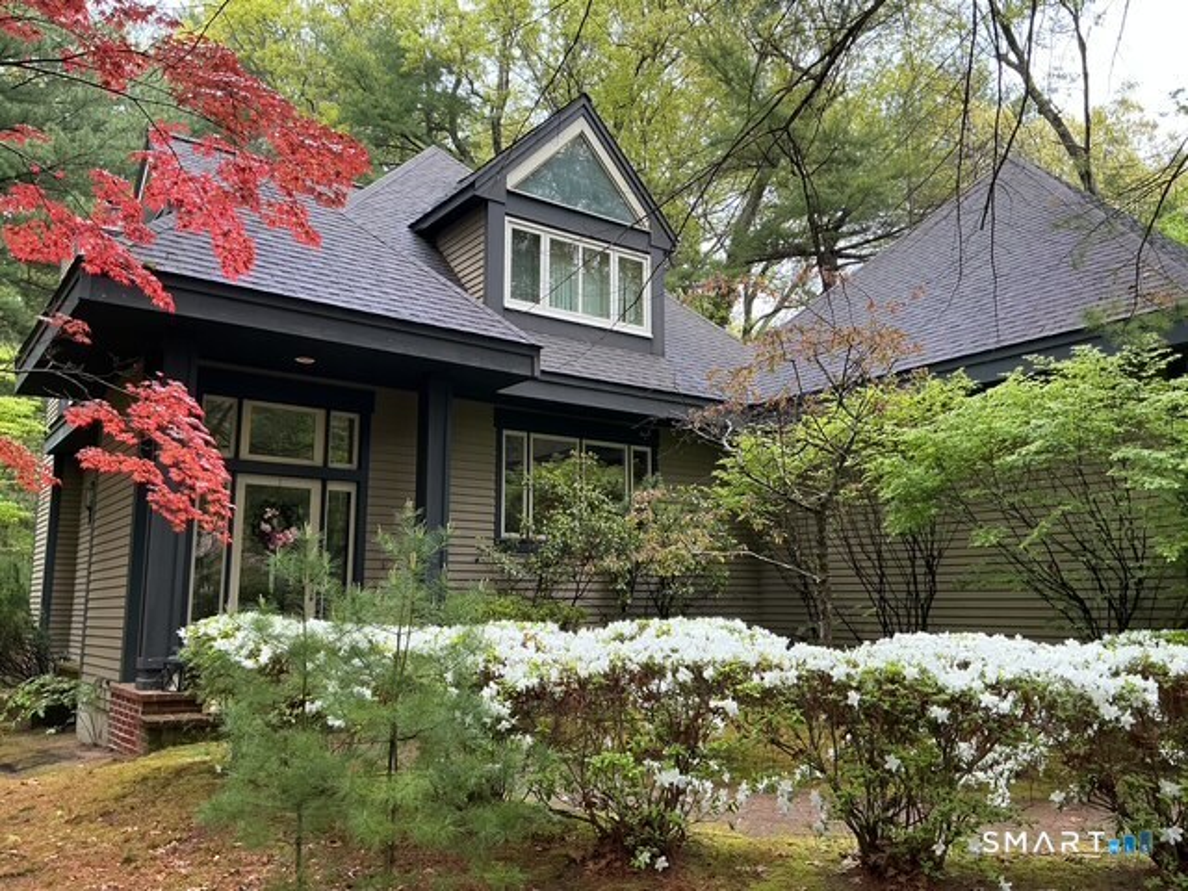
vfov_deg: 48.2
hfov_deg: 61.7
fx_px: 995
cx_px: 594
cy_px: 446
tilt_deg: +9.5
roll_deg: +1.3
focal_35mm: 29
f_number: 1.8
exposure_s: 1/120
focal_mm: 3
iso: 32
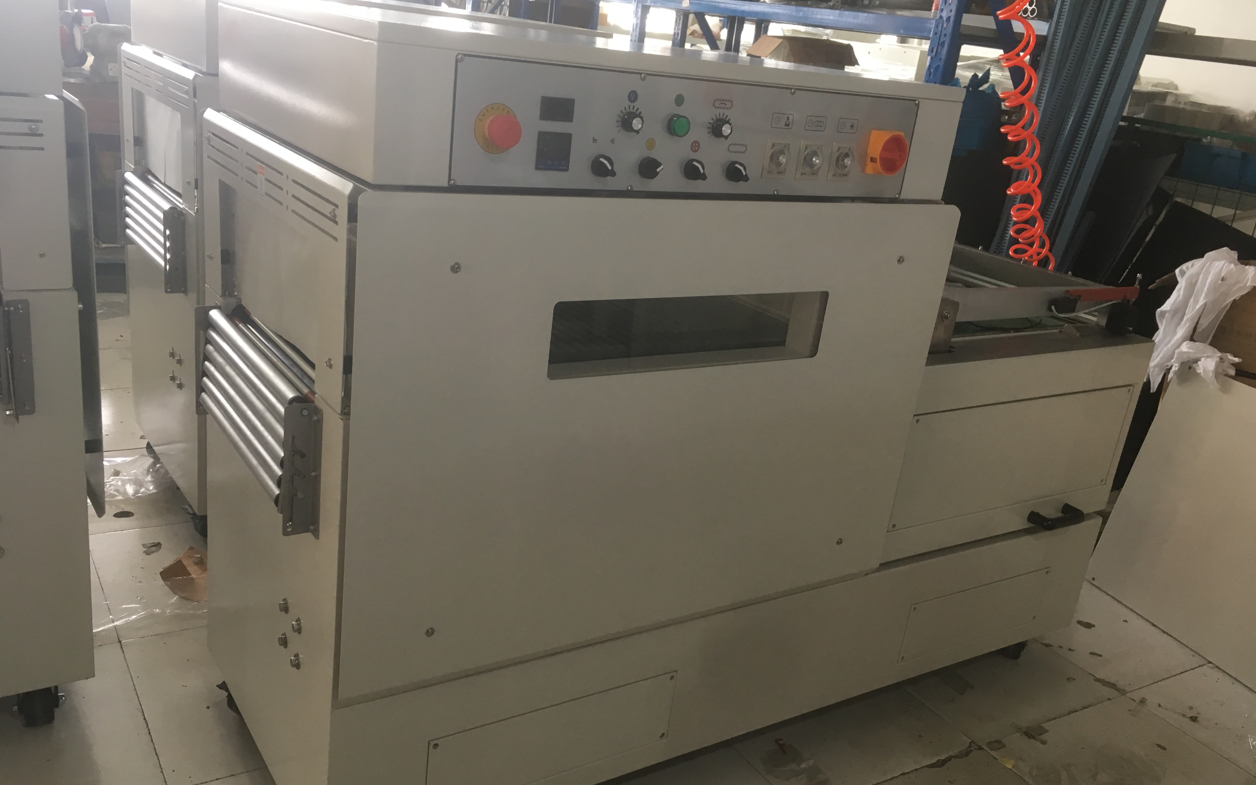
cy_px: 415
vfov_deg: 40.6
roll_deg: -7.0
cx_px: 630
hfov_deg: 61.2
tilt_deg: -19.4
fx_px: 1061
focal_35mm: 31
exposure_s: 1/33
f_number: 2.2
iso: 80
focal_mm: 4.15
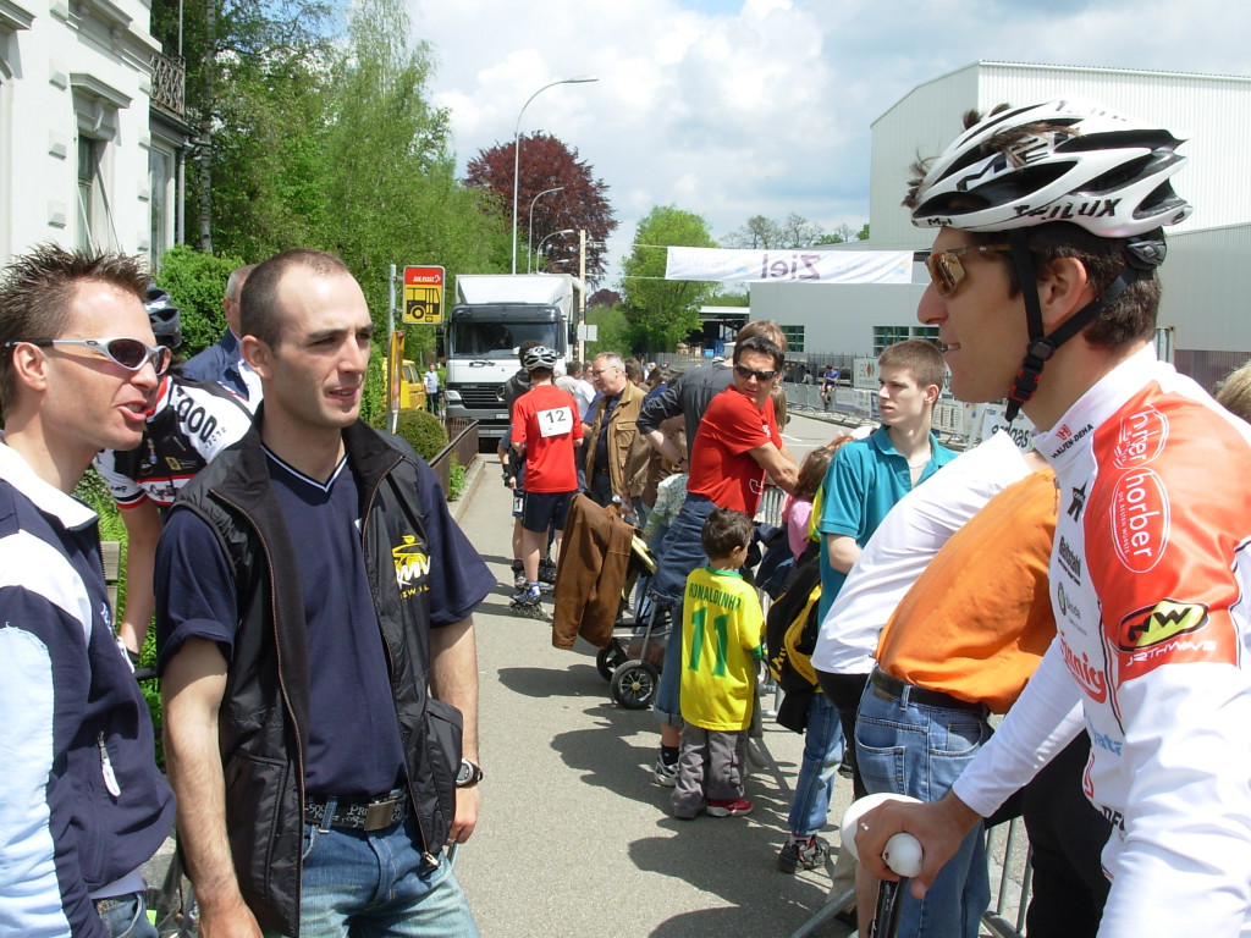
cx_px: 626
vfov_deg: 37.7
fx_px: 1373
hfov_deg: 49.0
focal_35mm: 38
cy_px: 469
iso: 50
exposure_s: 1/384
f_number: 4.9
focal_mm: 6.3
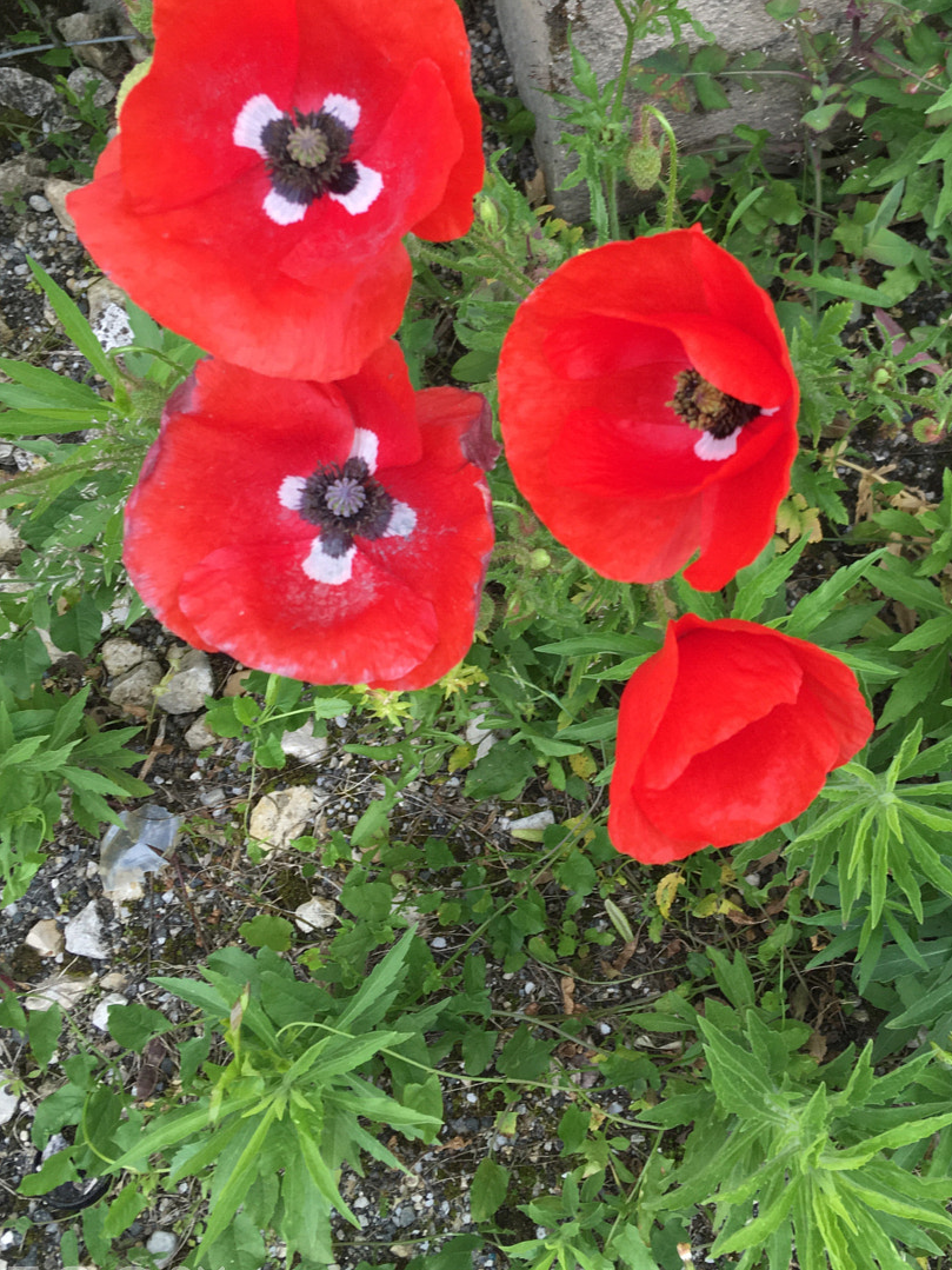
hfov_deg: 33.3
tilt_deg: -77.9
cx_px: 639
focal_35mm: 43
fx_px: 1577
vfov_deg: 43.6
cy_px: 506
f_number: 2.2
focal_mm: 4.15
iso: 32
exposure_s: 1/100
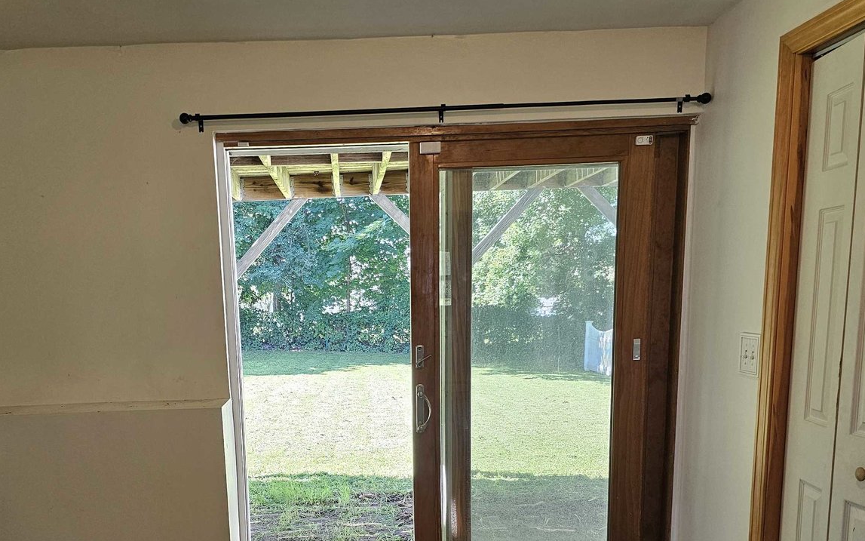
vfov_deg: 36.0
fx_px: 802
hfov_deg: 56.4
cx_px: 361
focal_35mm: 34
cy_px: 433
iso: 250
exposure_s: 1/207
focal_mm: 6.3
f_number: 1.7
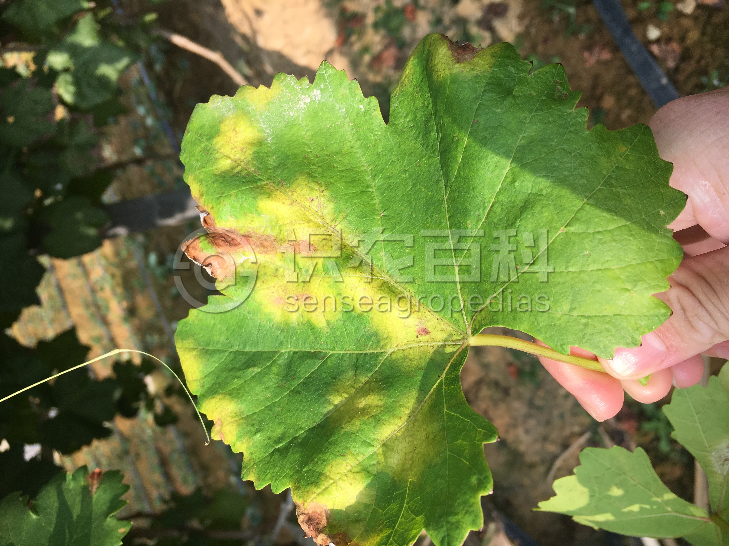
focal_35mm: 29
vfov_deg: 48.2
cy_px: 273
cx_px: 364
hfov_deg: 61.7
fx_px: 611
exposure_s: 1/481
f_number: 2.2
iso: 25
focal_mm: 4.15
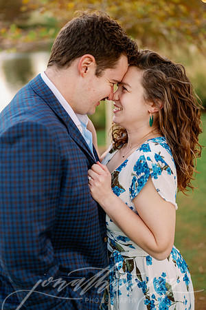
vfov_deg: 39.6
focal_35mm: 50
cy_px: 155
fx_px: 429
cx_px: 103
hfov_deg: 27.0
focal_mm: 50
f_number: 2
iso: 640
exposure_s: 1/500
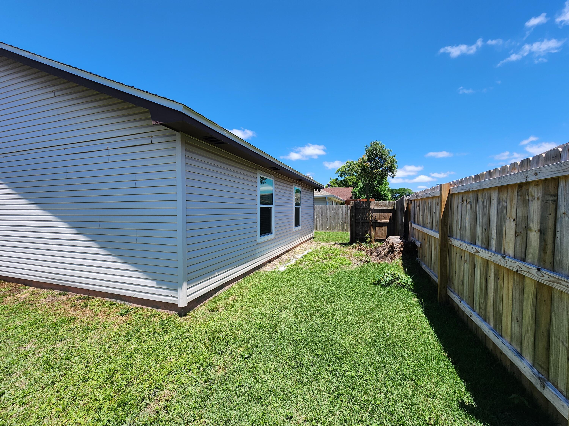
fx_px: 214
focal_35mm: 13
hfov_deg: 106.2
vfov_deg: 89.9
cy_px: 213
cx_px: 284
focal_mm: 2.2
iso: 50
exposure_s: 1/1391
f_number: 2.2
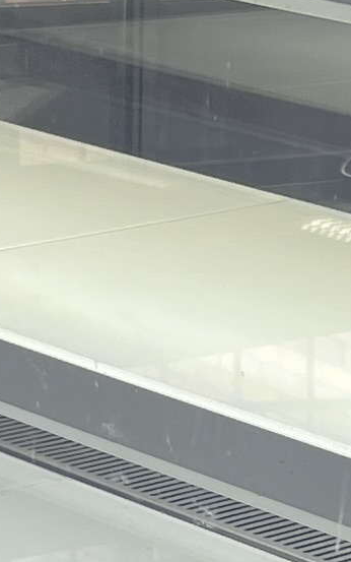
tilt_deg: -19.9
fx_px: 3074
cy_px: 621
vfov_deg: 10.3
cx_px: 391
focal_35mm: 201
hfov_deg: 6.5
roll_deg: -2.1
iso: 32
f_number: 1.5
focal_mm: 5.7
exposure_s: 1/112
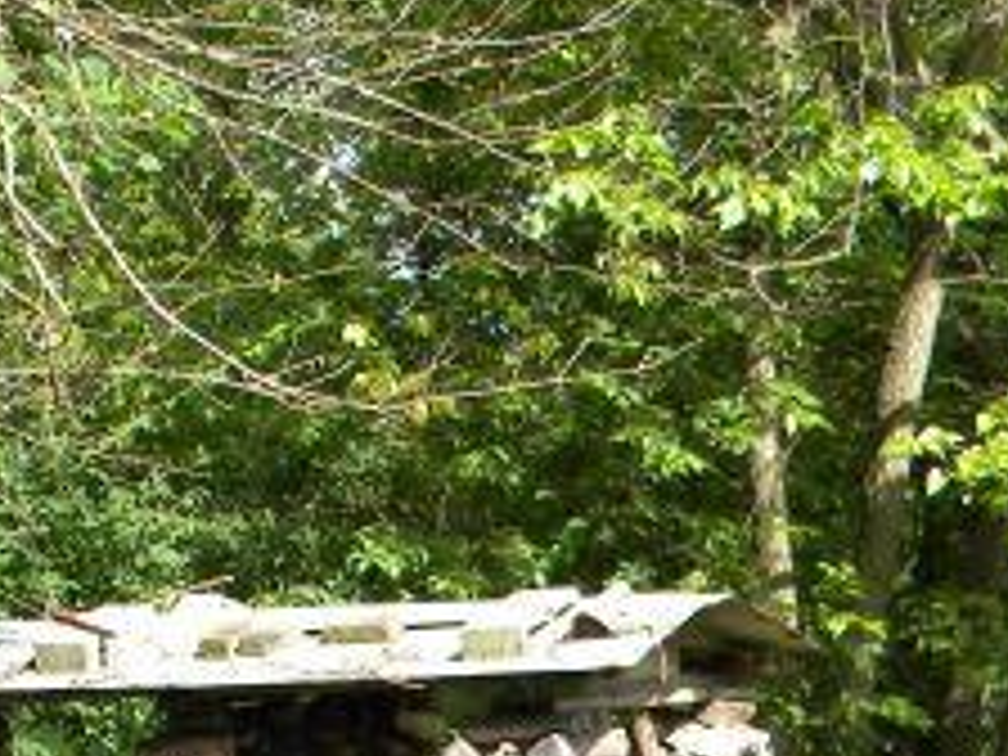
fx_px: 2999
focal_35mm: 103
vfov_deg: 13.9
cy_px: 932
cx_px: -230
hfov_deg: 18.0
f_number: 3.7
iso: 80
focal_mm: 6.4
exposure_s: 1/155
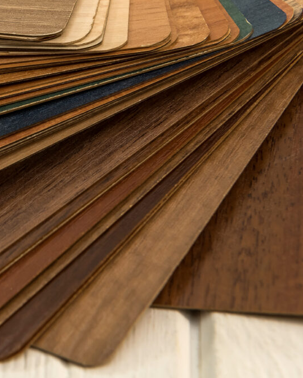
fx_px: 1490
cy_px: 103
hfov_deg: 11.4
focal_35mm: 133
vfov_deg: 14.4
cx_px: -75
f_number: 9
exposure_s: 1/160
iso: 320
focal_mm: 62
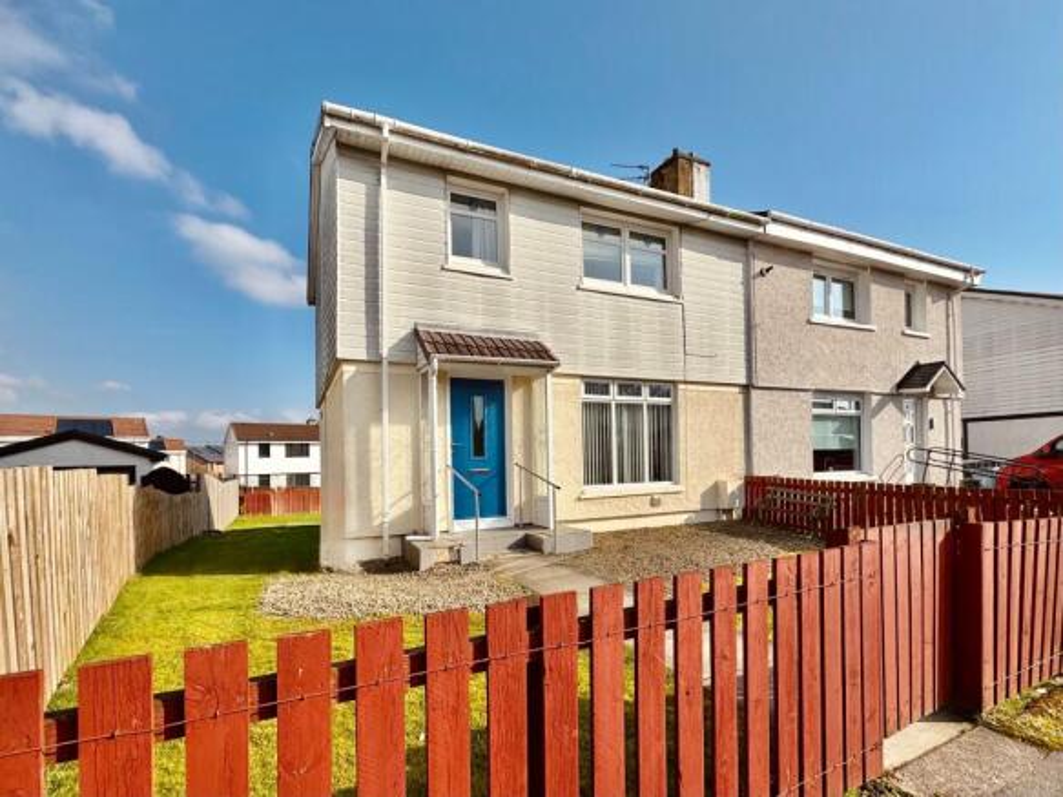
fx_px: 430
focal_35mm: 14
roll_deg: +2.2
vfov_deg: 85.7
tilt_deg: +2.1
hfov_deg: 102.1
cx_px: 532
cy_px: 398
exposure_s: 1/2985
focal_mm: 2.22
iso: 50
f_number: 2.2
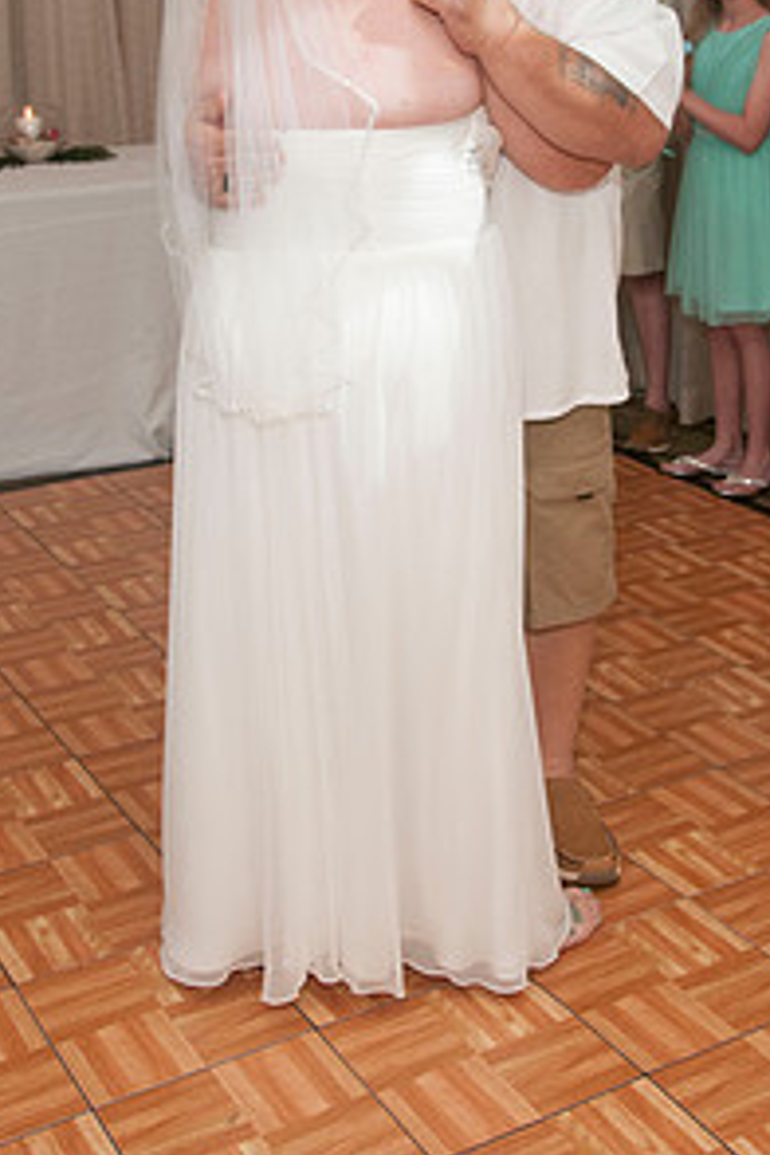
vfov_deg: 35.6
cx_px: 434
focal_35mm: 55
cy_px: 322
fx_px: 1764
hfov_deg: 24.6
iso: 400
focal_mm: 24
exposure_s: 1/250
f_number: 5.6
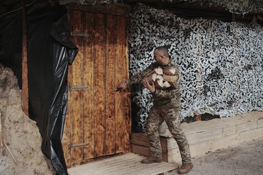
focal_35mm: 45
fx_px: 329
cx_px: 132
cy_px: 88
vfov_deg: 29.9
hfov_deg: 43.6
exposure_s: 1/833
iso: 100
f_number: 4
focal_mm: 45
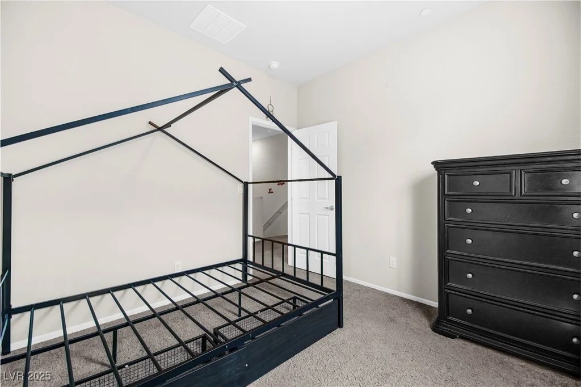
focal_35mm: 15
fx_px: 242
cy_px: 194
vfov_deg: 77.3
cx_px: 290
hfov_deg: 100.4
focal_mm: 10
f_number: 7.1
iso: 1600
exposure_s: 1/40
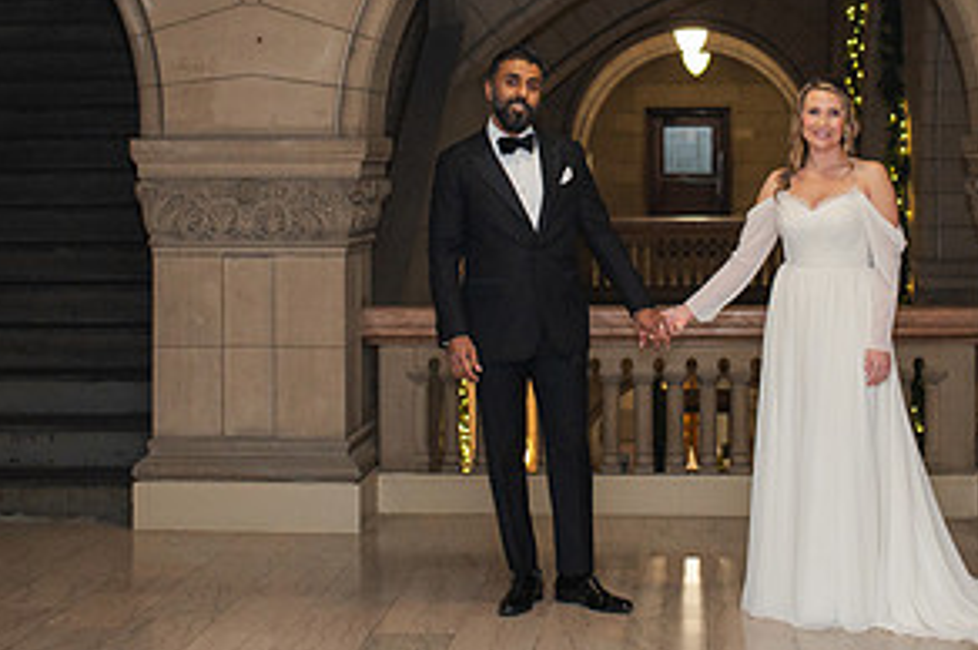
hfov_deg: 26.6
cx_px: 590
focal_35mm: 76
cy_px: 64
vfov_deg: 17.6
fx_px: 2062
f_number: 3.5
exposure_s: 1/200
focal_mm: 35
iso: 1000
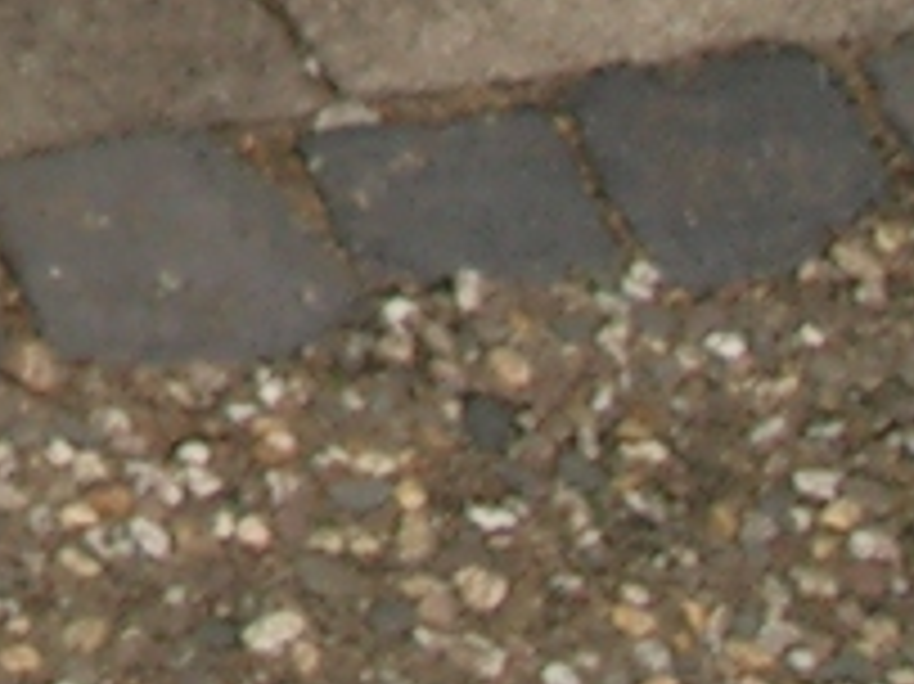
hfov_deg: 6.9
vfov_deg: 5.0
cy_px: -1652
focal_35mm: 276
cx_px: -1036
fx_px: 7283
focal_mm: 5.8
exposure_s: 1/800
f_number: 4.3
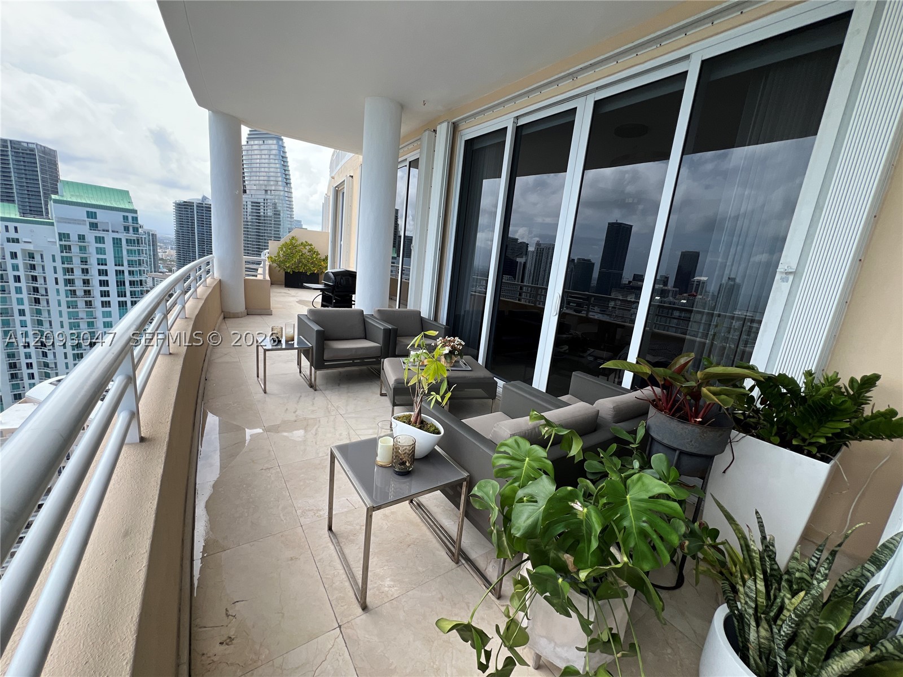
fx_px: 339
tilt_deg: -12.9
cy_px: 338
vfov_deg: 89.9
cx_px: 452
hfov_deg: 106.2
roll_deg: -5.9
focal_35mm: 13
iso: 32
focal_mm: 1.57
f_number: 1.8
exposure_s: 1/528
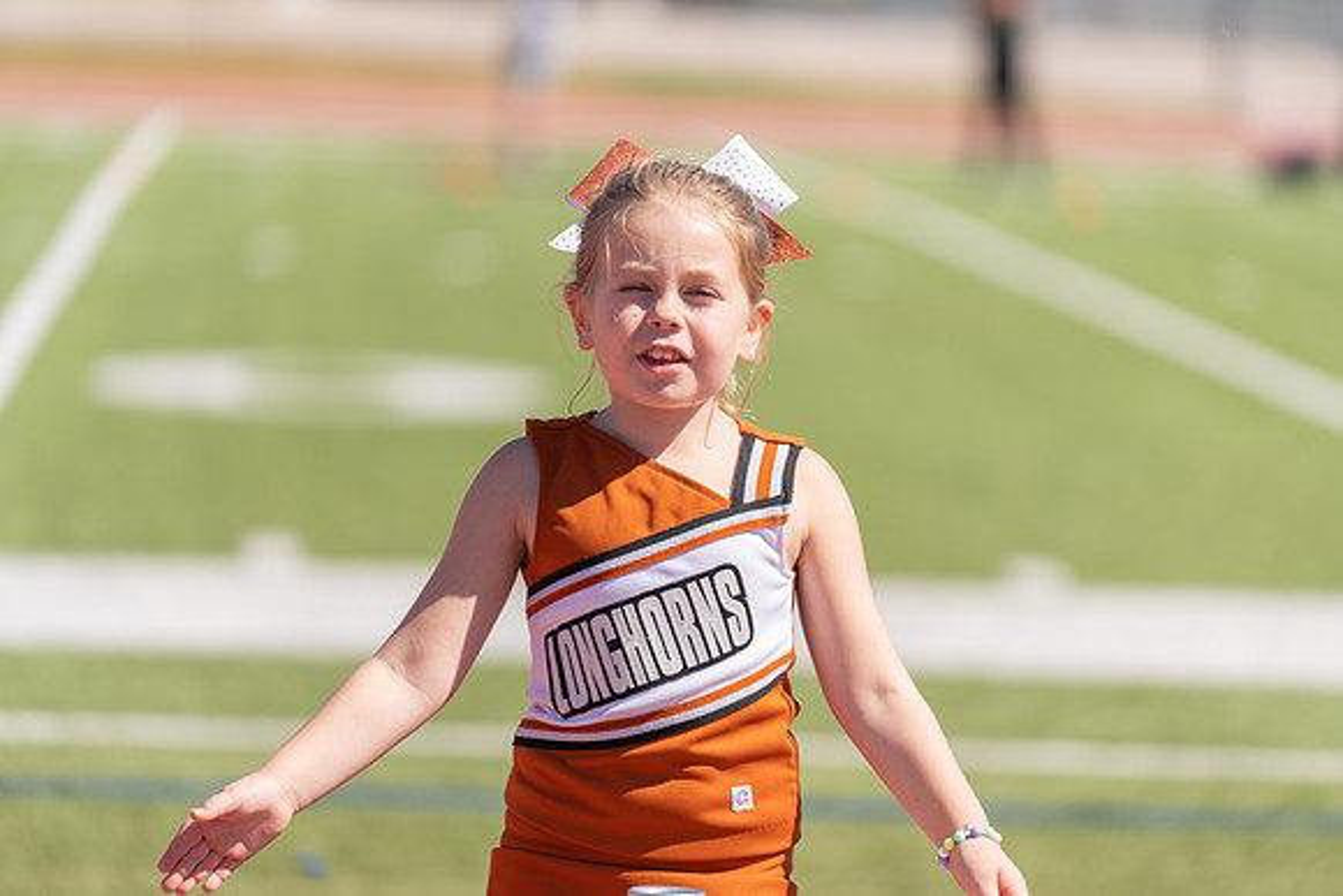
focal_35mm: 200
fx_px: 7463
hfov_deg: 10.3
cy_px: 448
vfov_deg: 6.9
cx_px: 672
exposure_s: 1/2000
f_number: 2.8
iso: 100
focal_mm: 200
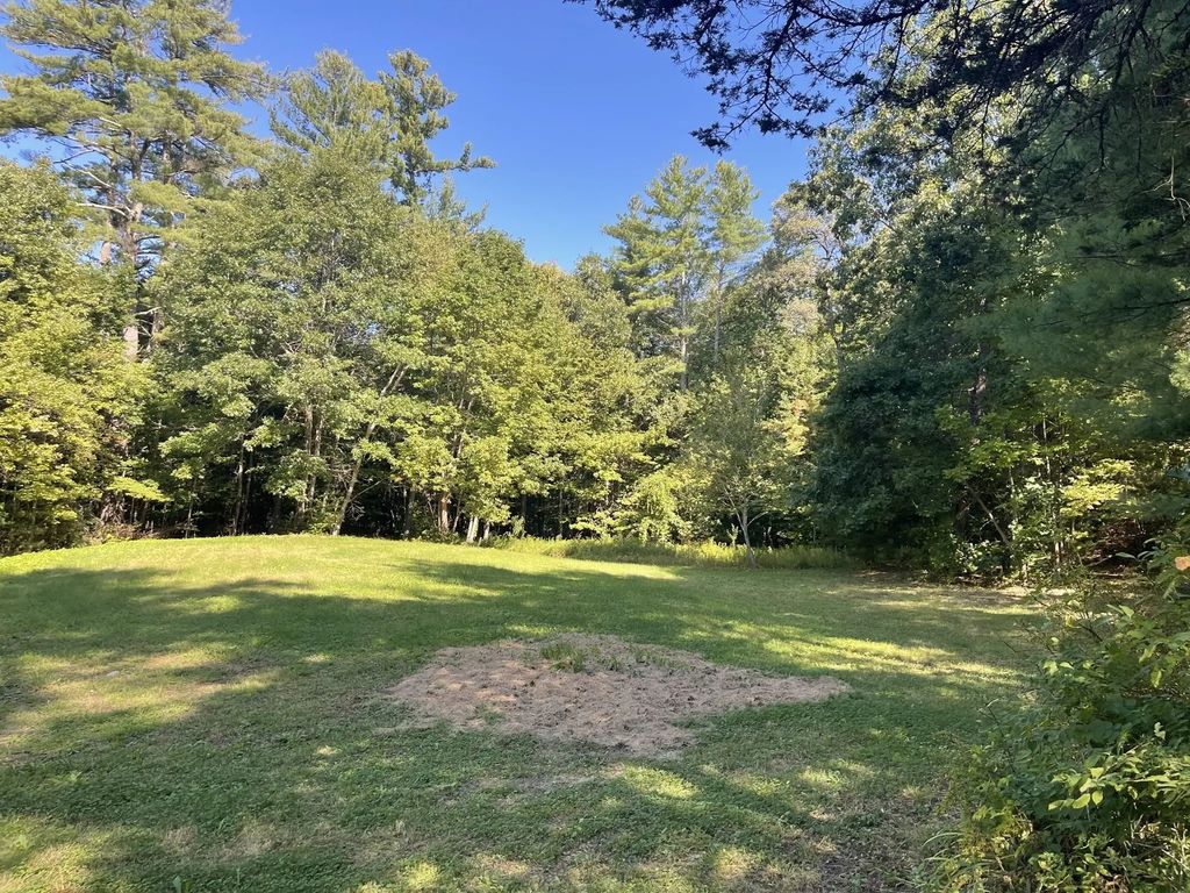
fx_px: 859
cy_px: 446
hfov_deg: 69.4
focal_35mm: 25
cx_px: 595
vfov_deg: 54.9
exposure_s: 1/592
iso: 32
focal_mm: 5.1
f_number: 1.6
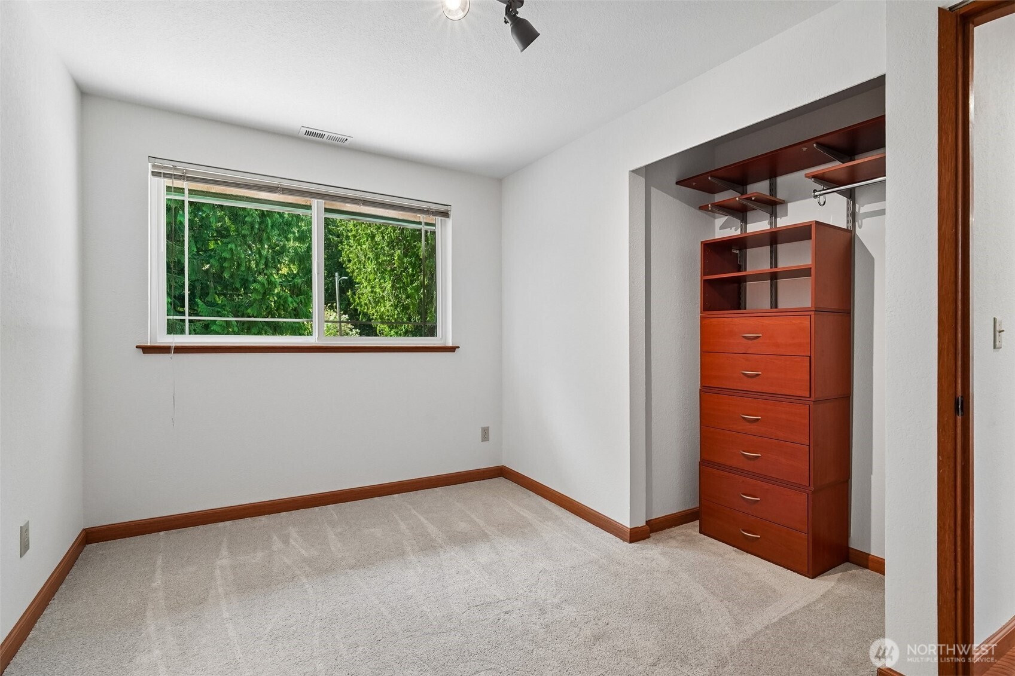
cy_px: 338
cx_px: 508
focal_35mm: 16
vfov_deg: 73.7
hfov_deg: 96.7
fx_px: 451
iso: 1600
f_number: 8
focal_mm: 16
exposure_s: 1/30
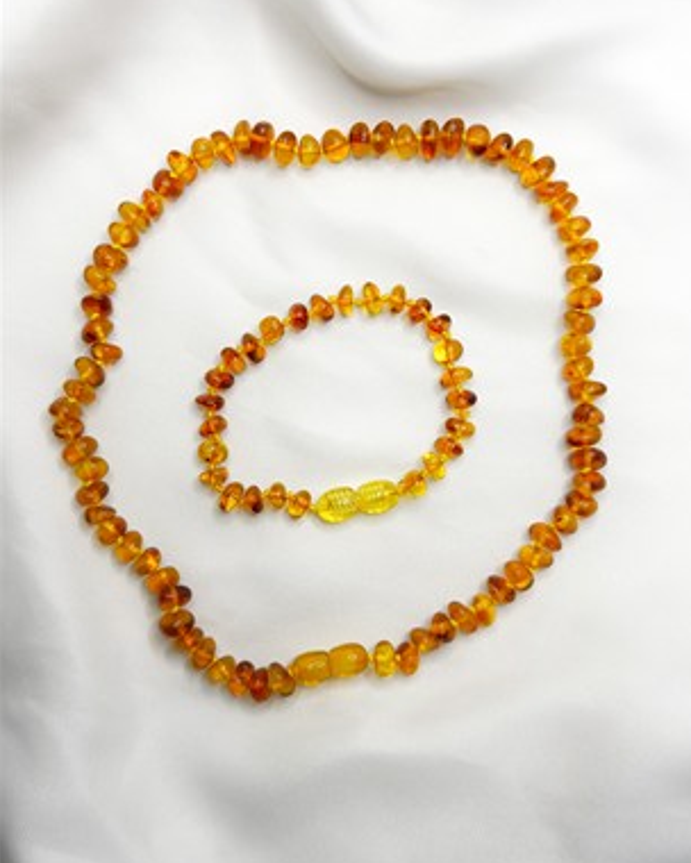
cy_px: 419
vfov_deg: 36.7
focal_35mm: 51
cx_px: 350
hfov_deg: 29.7
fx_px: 1304
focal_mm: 6.76
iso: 80
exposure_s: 1/100
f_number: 1.78
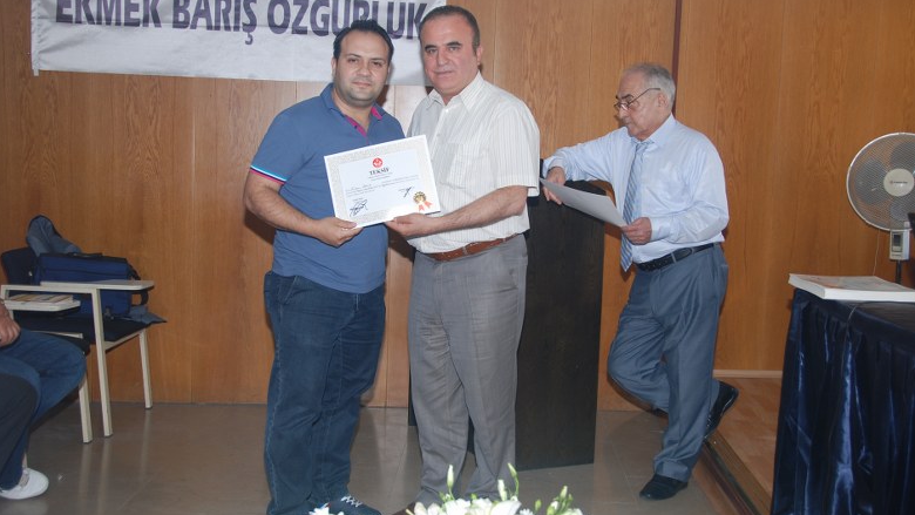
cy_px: 253
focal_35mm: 42
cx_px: 462
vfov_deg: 28.4
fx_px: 1019
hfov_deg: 48.4
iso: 200
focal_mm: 26
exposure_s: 1/60
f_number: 4
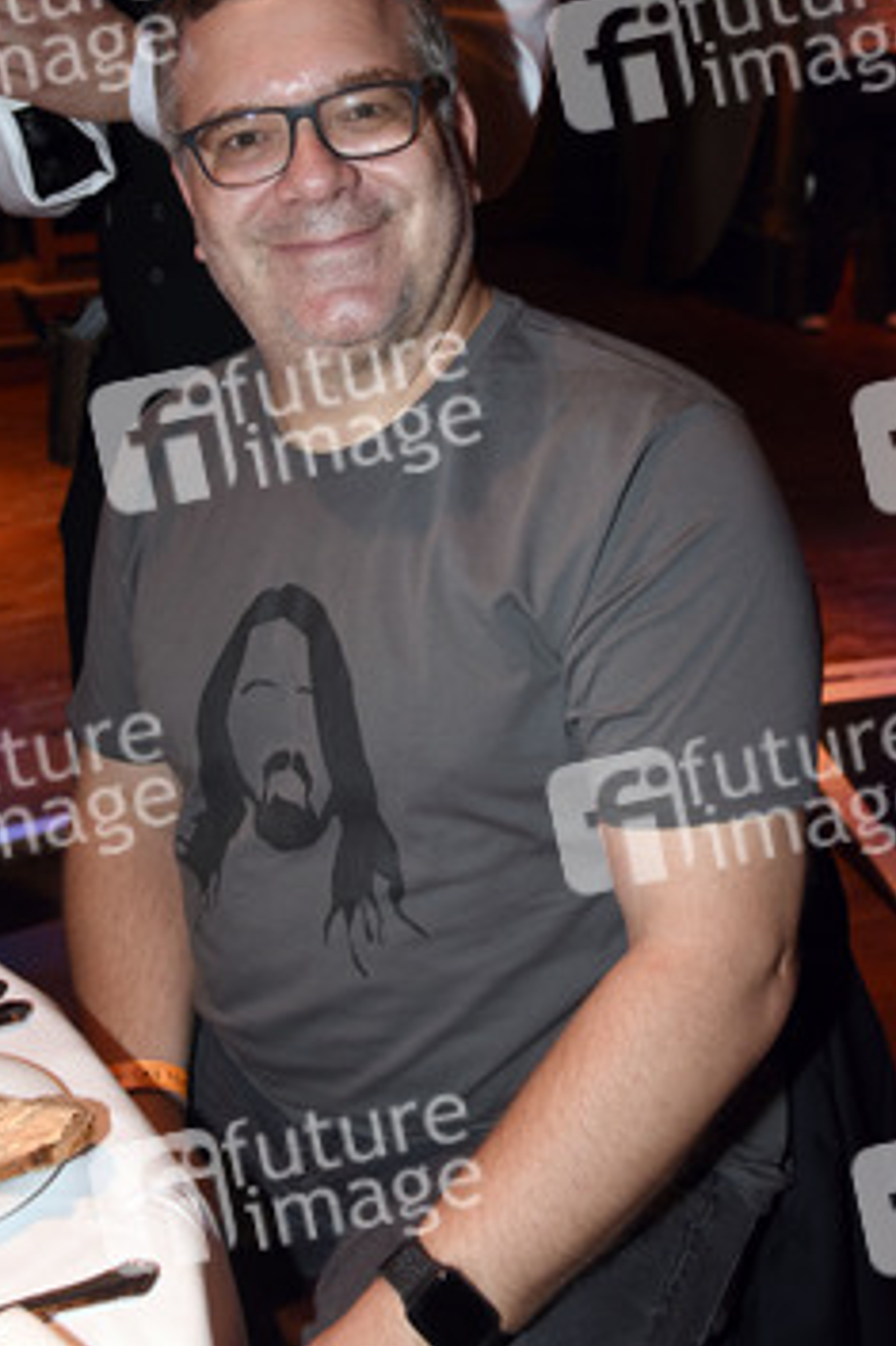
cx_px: 397
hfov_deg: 31.1
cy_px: 614
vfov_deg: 45.4
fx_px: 1607
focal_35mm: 43
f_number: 6.3
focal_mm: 38
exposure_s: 1/60
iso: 1250
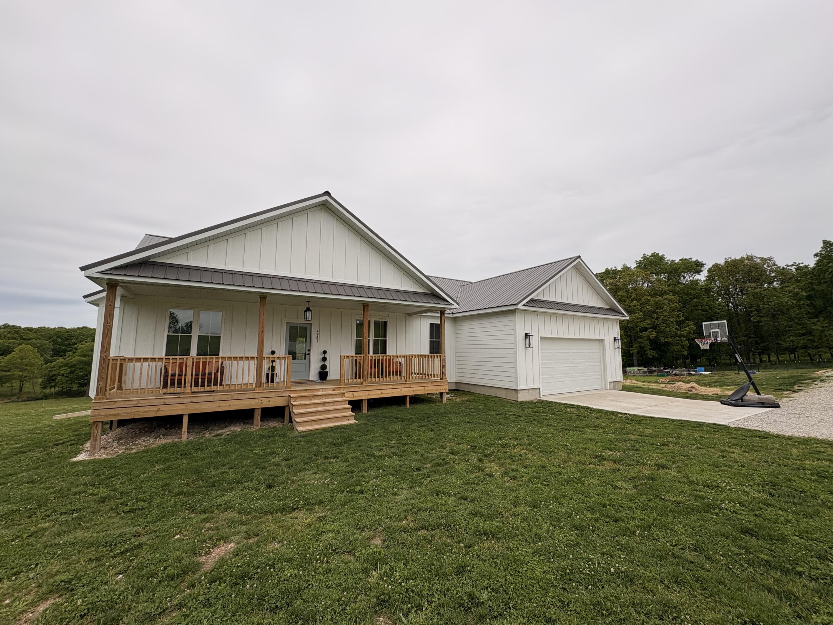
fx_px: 337
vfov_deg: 85.7
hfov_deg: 102.1
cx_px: 416
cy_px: 312
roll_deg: +0.0
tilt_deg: +7.3
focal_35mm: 14
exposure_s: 1/2415
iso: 50
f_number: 2.2
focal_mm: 2.22
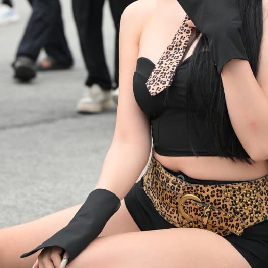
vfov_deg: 8.5
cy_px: -23
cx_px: 245
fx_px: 1787
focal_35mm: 204
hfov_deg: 8.5
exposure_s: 1/400
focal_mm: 70
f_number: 3.5
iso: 800
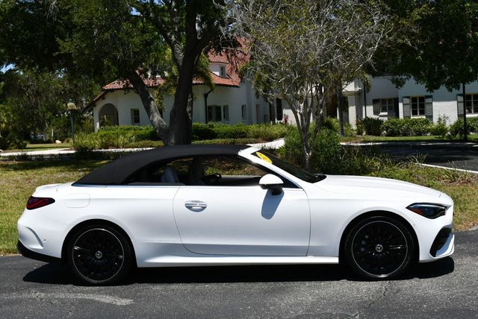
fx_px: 691
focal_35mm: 52
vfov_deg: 26.0
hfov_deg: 38.2
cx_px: 239
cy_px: 160
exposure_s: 1/320
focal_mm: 26
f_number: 9
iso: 100
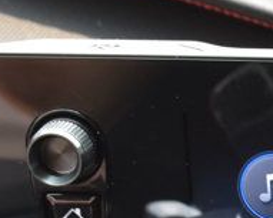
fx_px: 1645
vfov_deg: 7.4
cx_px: 549
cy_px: 378
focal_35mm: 204
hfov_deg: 8.9
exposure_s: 1/125
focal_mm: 27
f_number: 5.6
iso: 400
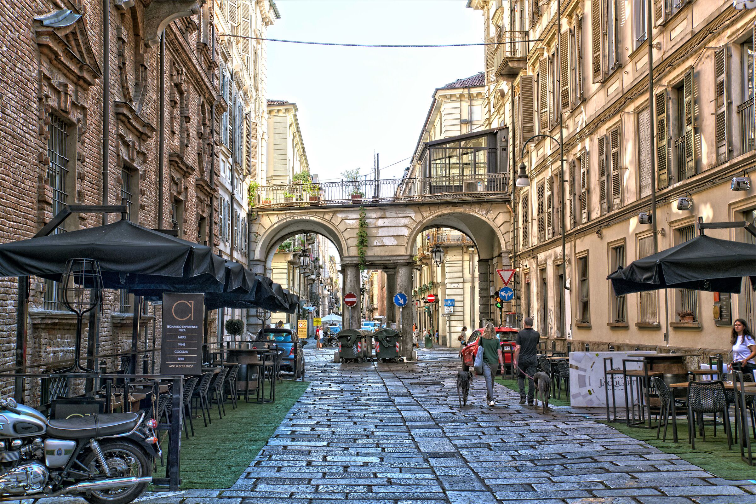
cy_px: 252
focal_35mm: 44
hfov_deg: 44.5
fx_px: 924
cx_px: 378
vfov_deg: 30.5
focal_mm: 44
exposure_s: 1/100
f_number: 6.3
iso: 64
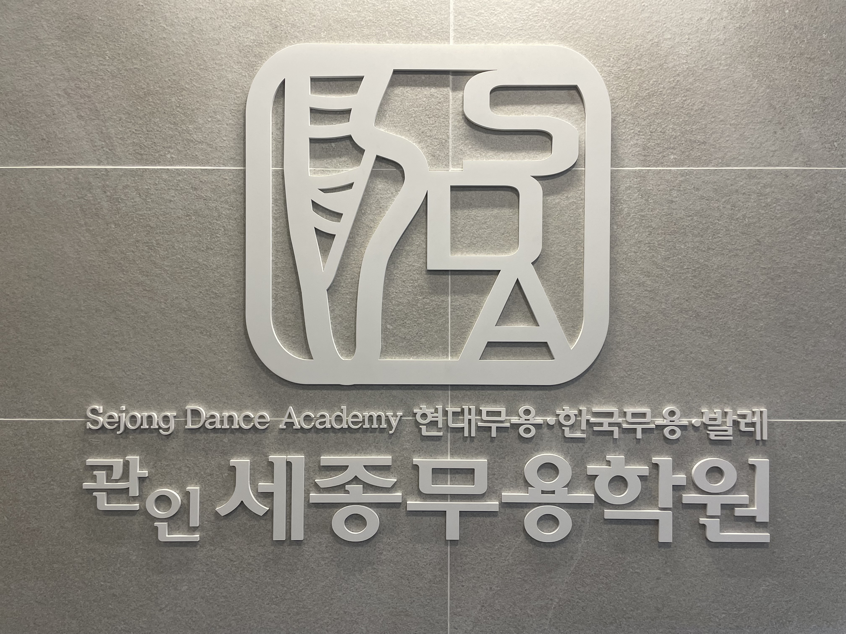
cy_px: 317
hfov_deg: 67.3
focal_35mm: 26
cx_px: 423
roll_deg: +0.4
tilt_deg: +0.4
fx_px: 635
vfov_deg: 53.1
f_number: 1.6
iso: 80
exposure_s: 1/120
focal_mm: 4.2
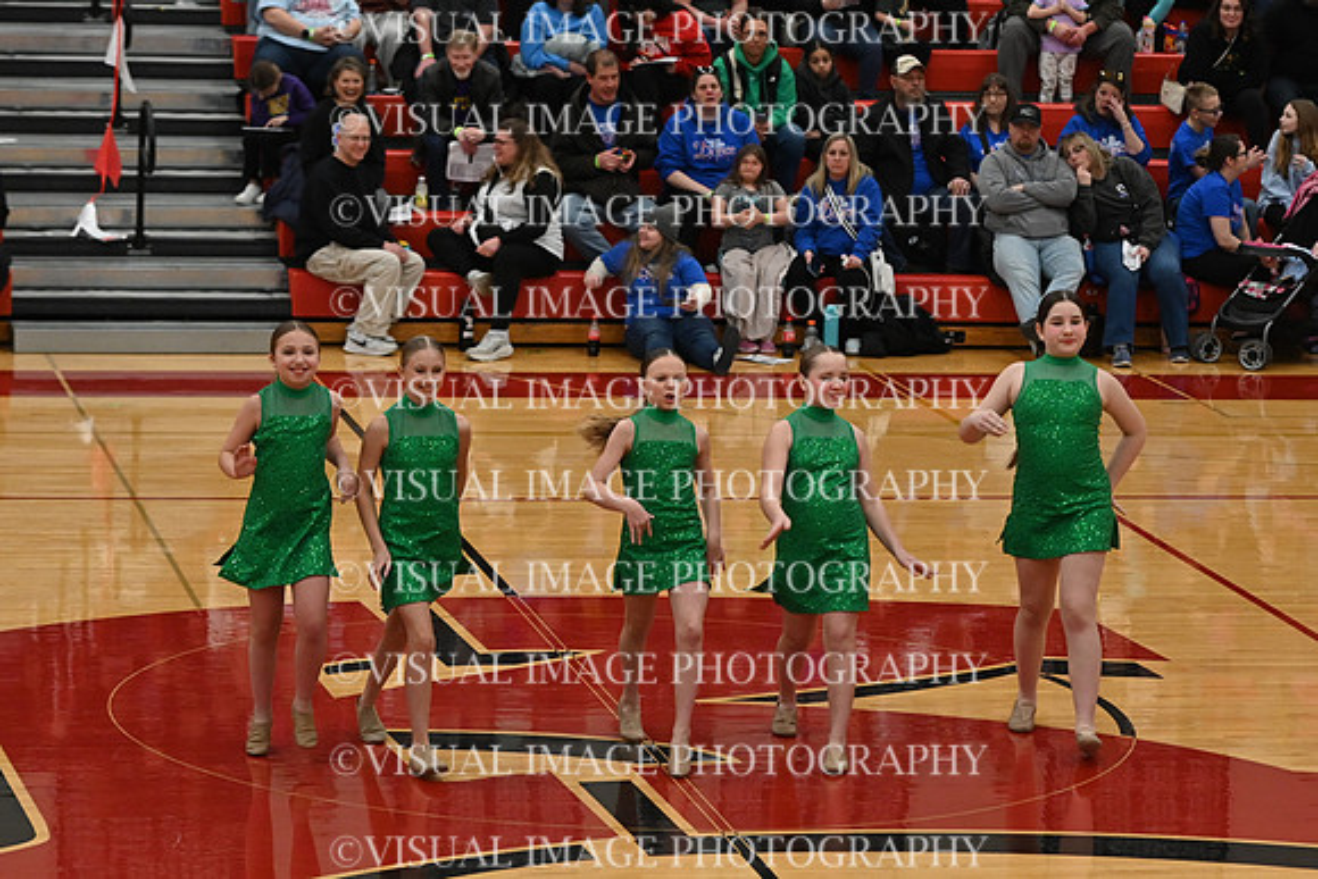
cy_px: 440
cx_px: 659
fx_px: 5053
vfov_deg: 9.9
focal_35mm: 138
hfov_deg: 14.9
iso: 3200
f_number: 4
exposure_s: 1/400
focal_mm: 92
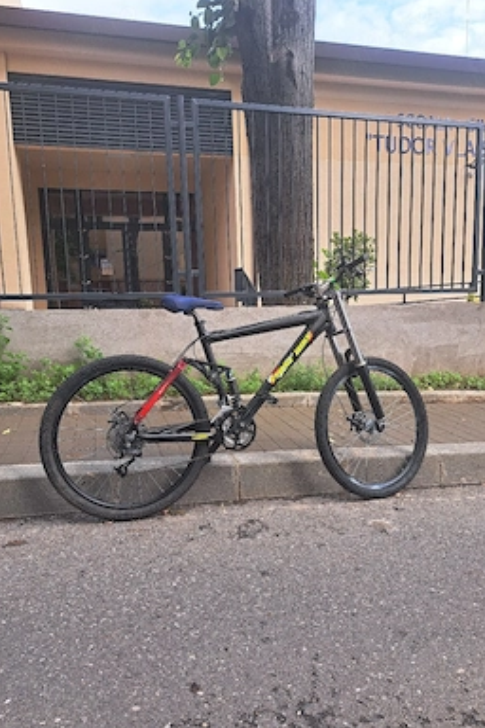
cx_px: 260
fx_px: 525
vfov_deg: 69.4
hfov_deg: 49.5
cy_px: 370
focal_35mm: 26
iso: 50
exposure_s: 1/323
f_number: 1.8
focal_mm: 5.23
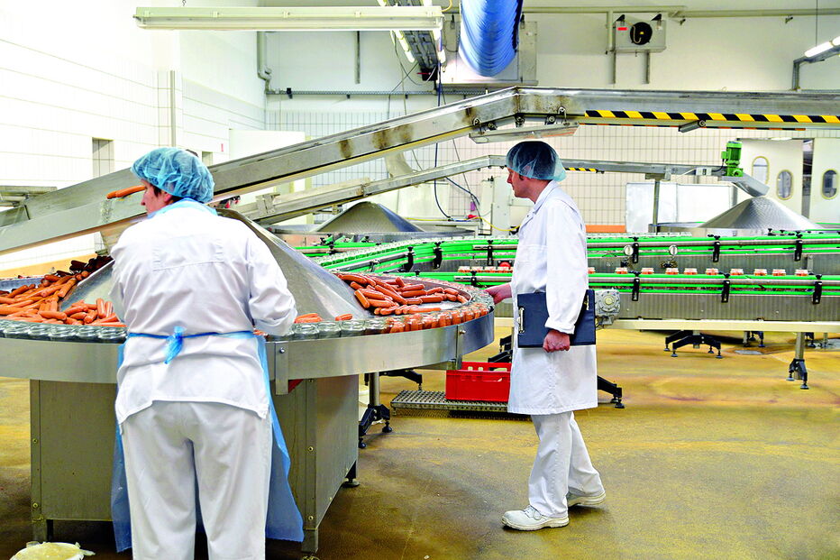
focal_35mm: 45
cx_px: 420
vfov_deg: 29.9
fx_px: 1050
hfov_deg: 43.6
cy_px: 280
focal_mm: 45
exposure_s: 1/100
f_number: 3.5
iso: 2000
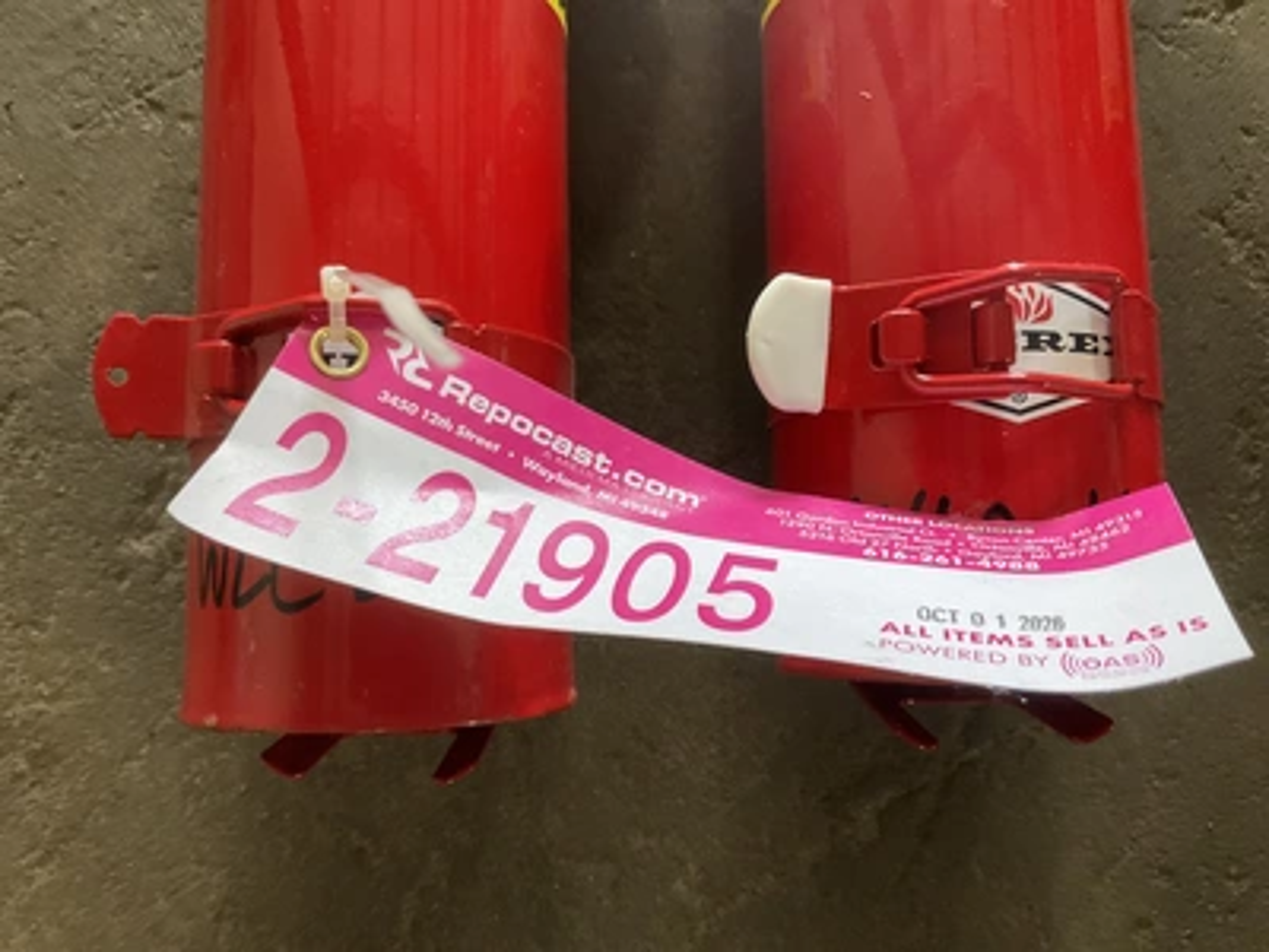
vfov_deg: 48.2
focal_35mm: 29
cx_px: 634
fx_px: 1063
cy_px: 476
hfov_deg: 61.7
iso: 125
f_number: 1.8
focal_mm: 3
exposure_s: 1/60
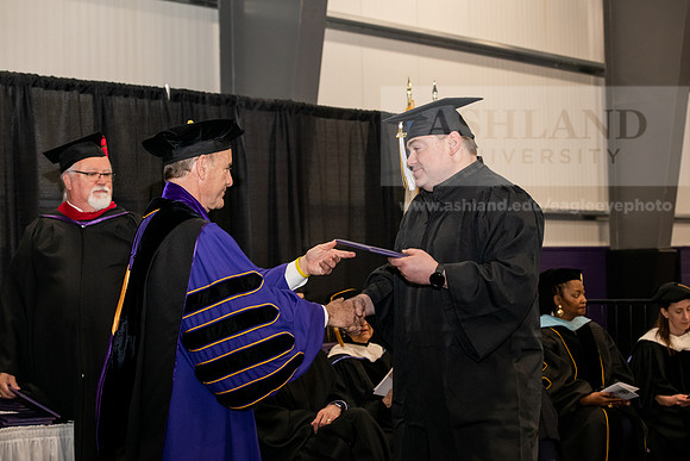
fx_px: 1342
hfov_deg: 28.8
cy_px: 230
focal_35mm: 70
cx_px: 345
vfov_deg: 19.5
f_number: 5.6
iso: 2500
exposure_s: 1/200
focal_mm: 70
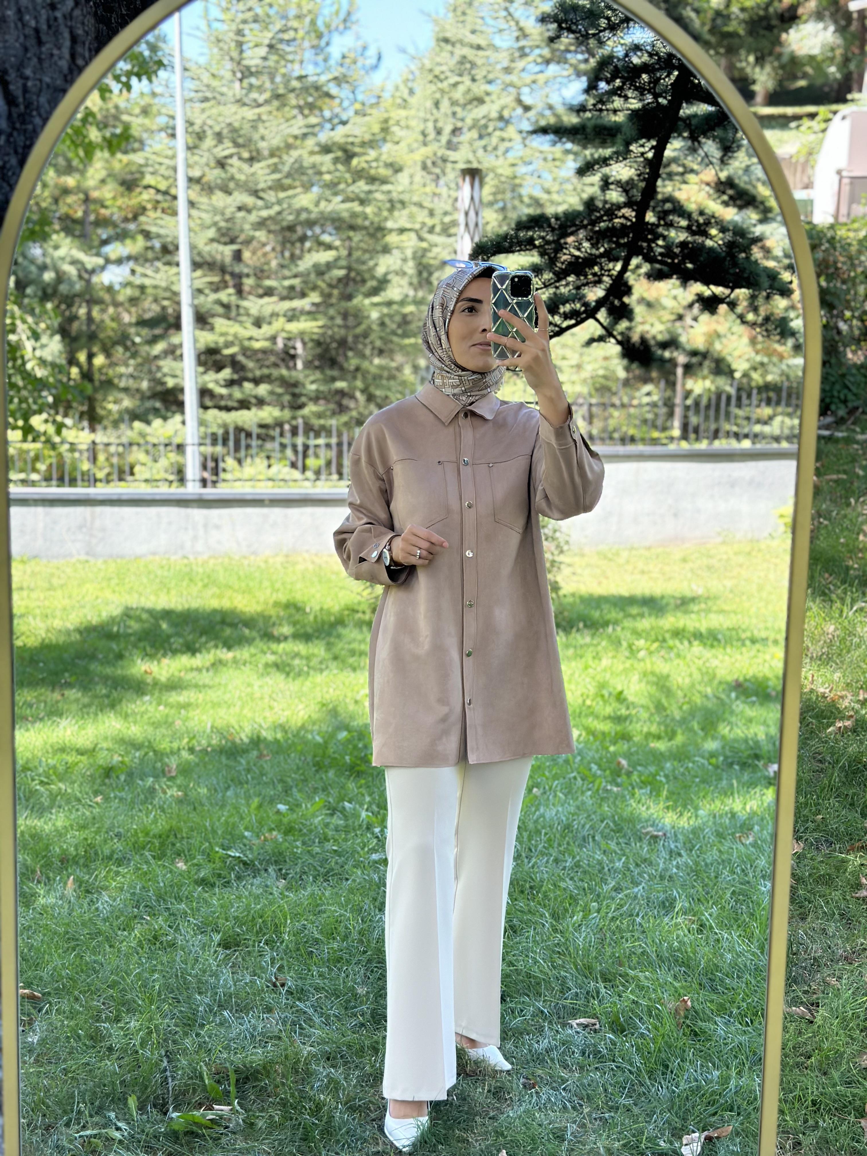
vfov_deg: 39.7
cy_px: 578
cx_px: 434
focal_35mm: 48
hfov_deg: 30.3
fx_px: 1603
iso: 80
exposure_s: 1/501
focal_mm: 6.86
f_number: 1.78
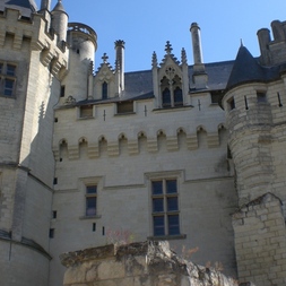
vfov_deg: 32.2
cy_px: 131
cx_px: 151
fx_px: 495
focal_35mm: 53
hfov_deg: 32.2
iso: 50
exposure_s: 1/400
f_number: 4.4
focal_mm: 6.3
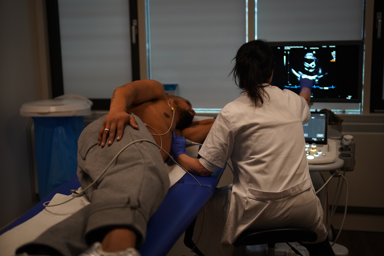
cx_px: 192
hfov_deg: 39.6
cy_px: 128
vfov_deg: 27.0
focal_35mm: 50
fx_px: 533
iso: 3200
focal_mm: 50
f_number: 2
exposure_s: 1/160
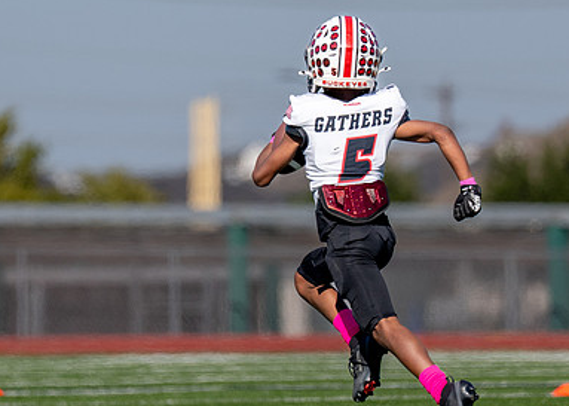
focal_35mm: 637
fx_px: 10287
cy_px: 199
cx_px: 318
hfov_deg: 3.2
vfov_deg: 2.3
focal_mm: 200
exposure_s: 1/6400
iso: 320
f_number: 2.8
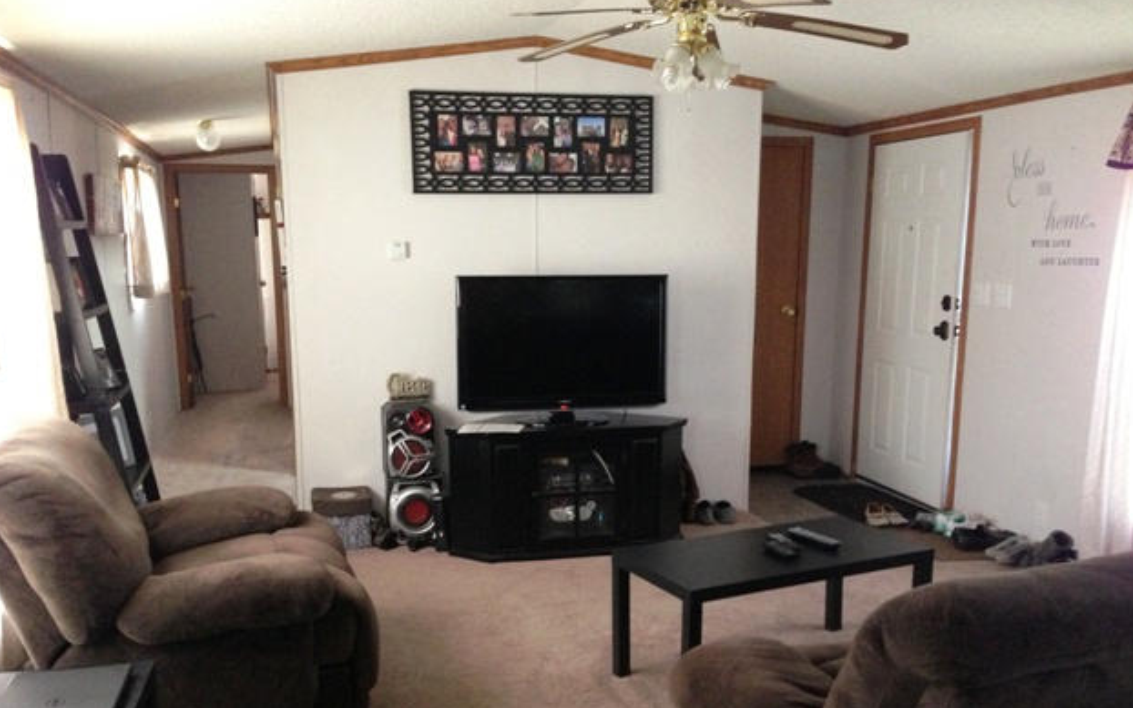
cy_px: 426
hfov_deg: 54.0
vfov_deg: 35.2
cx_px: 561
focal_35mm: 36
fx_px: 1112
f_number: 2.4
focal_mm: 4.13
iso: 400
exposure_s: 1/15
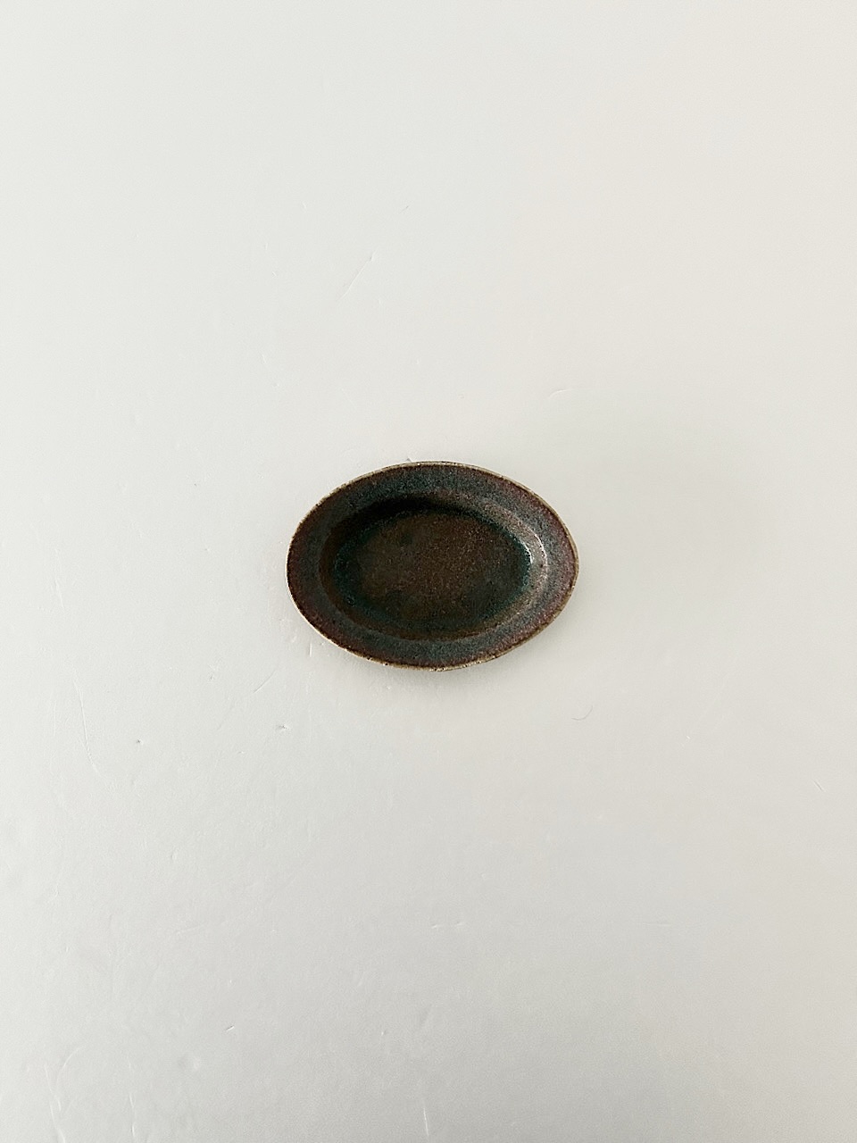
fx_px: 858
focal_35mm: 26
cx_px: 428
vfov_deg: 67.3
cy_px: 572
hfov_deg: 53.1
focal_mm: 5.7
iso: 640
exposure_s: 1/40
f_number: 1.5
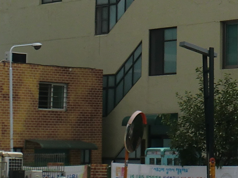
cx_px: 345
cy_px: -57
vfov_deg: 9.6
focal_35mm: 151
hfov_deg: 12.5
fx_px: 1038
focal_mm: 6.3
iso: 64
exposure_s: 1/320
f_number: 7.8
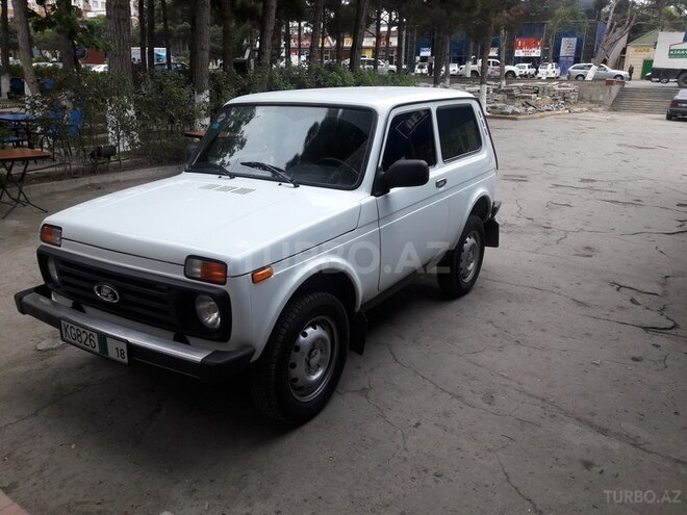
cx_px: 344
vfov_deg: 49.7
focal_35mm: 28
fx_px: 556
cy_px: 258
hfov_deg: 63.4
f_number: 1.9
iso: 40
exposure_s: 1/251
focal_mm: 3.7
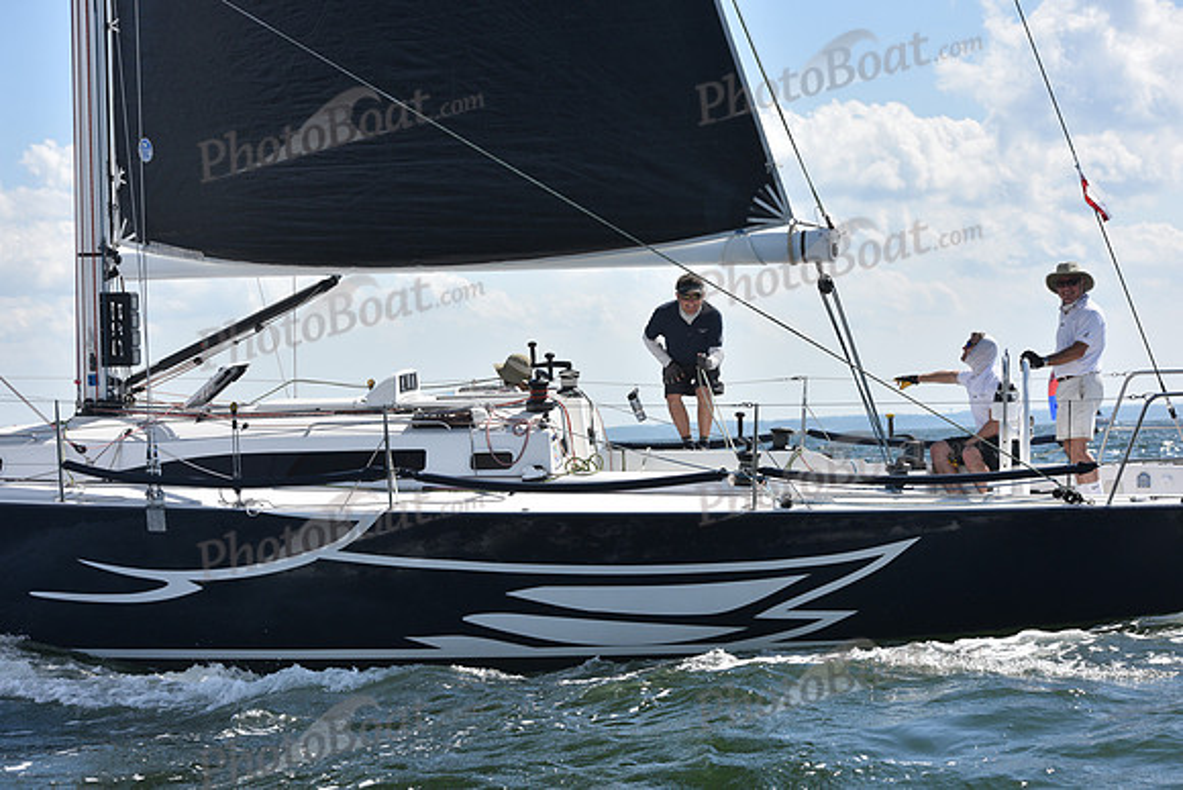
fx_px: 2827
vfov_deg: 15.9
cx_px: 592
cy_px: 395
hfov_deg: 23.6
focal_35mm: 86
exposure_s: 1/1250
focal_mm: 86
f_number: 8
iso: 320
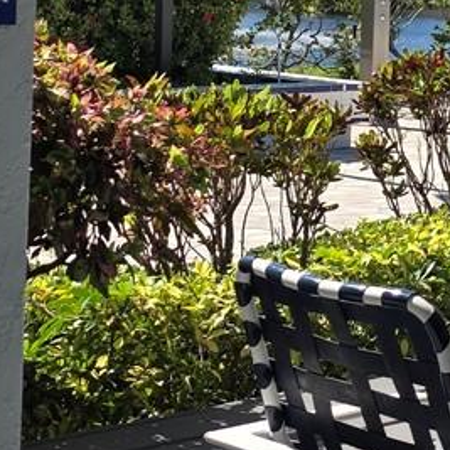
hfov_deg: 14.1
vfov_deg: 14.0
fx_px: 1794
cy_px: -27
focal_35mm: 122
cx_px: 411
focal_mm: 6.3
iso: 12
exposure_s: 1/738
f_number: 1.7
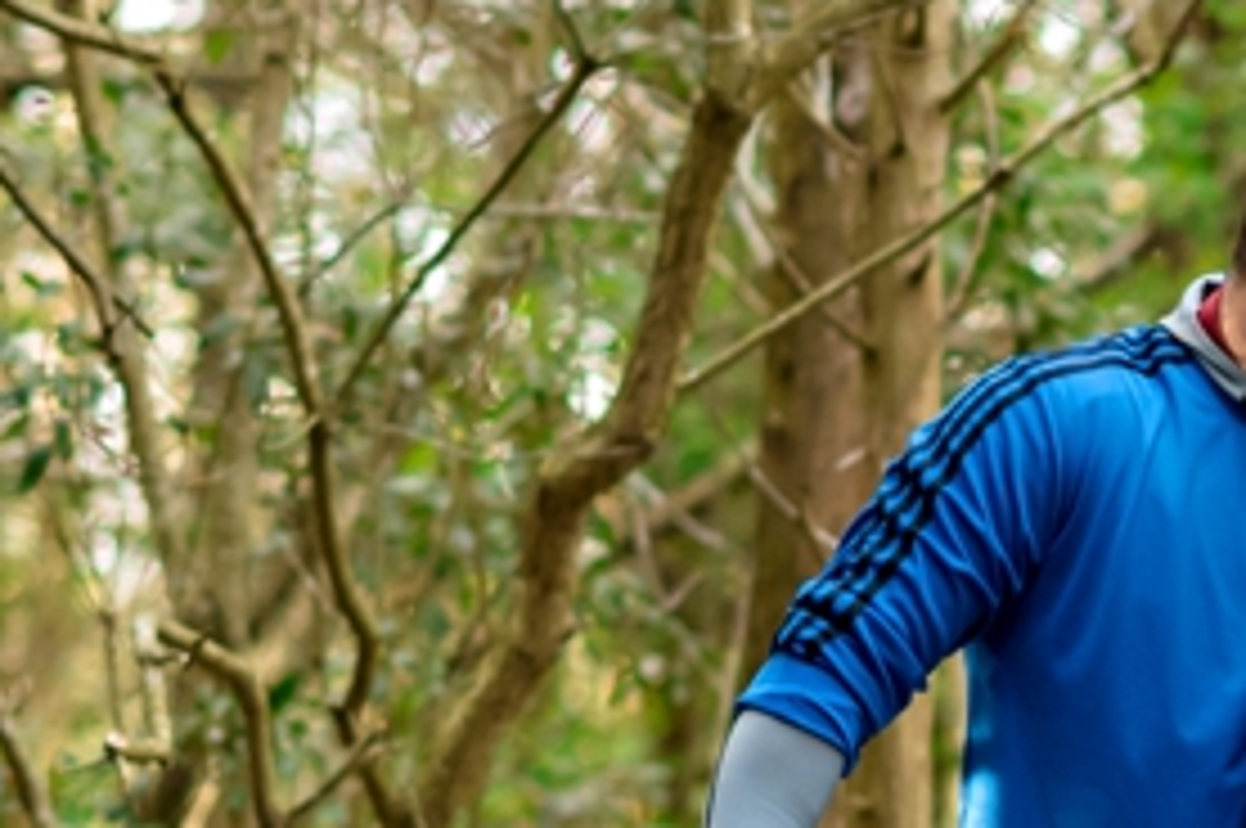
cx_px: 1534
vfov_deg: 3.6
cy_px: 968
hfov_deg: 5.4
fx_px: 13033
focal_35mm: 377
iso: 800
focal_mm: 85
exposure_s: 1/1000
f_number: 2
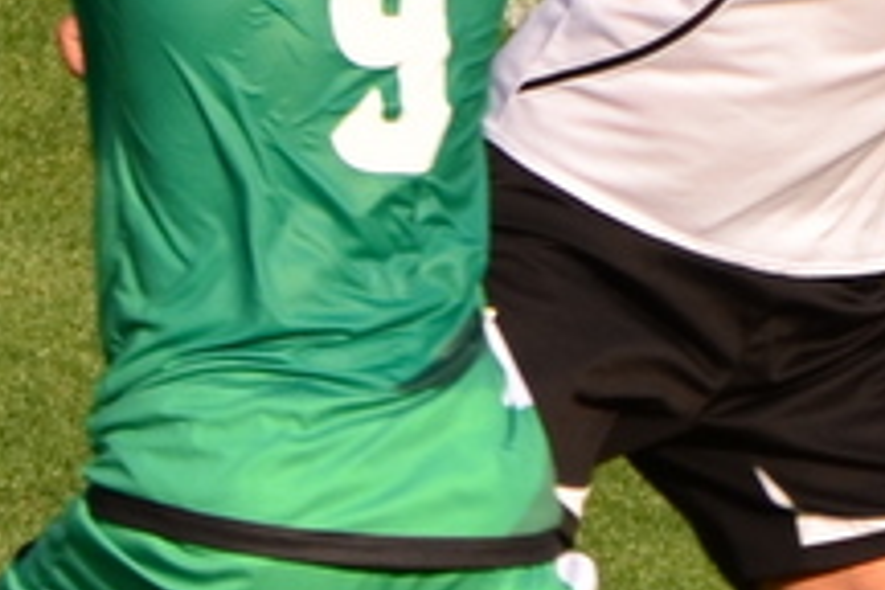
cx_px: 553
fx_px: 51301
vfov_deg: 0.7
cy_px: 328
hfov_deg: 1.0
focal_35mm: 2087
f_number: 5.6
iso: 200
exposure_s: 1/800
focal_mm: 250
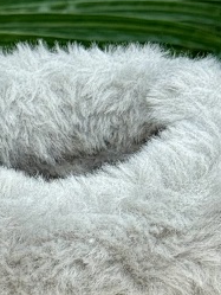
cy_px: 355
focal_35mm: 208
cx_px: -38
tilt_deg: -32.9
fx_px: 1769
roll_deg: +4.5
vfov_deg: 9.4
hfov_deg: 7.1
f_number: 1.78
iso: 64
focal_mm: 6.86
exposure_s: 1/2110
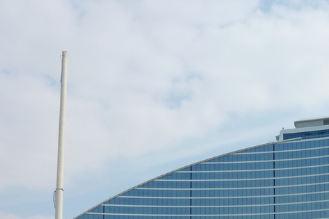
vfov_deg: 18.6
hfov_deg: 28.6
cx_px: 328
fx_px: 603
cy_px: 311
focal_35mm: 66
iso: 80
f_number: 5
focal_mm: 4.1
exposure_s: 1/400
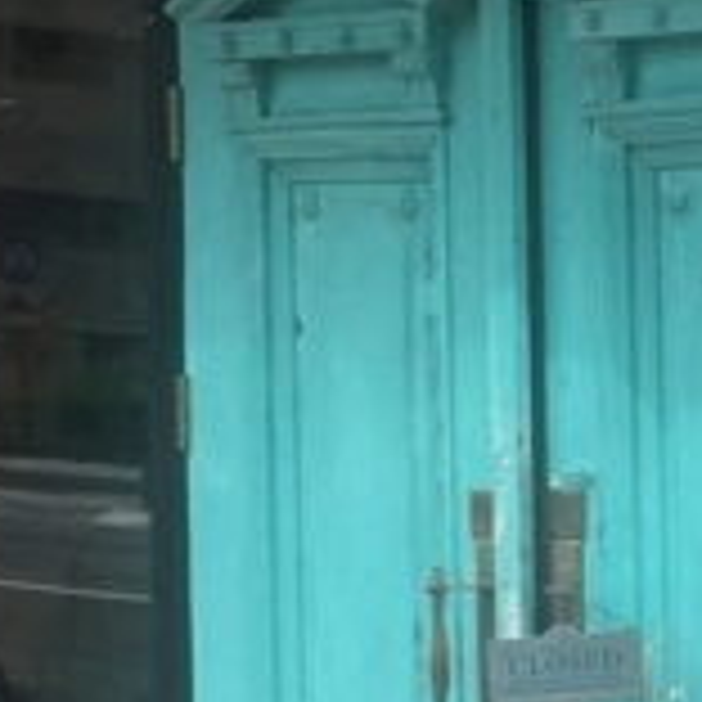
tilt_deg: -5.8
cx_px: 1084
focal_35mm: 168
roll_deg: -0.3
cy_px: 639
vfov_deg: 10.3
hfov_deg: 10.0
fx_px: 3855
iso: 25
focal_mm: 4.15
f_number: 2.2
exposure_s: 1/330
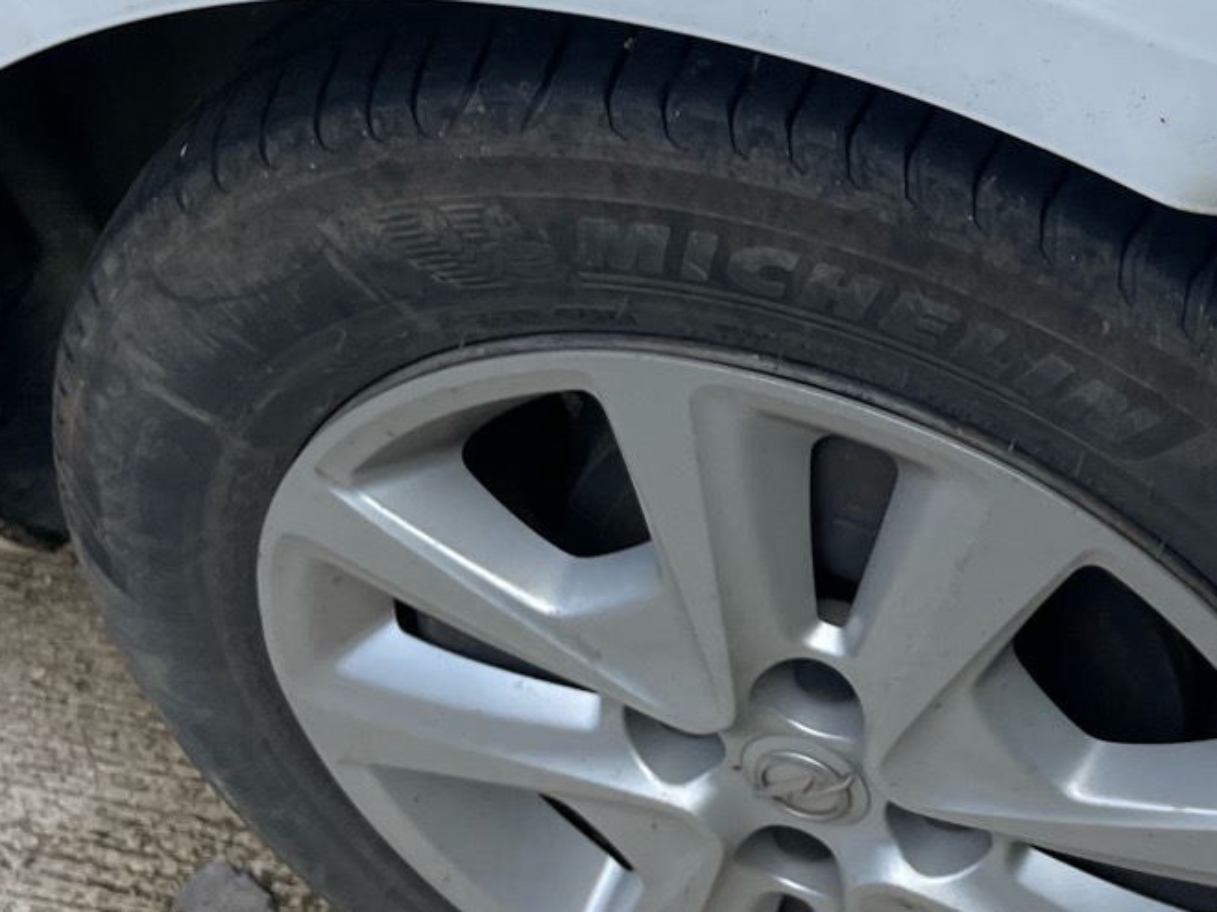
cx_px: 1311
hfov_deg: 25.6
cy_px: -137
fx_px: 2496
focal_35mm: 71
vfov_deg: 19.7
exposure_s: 1/2132
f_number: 1.6
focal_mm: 4.2
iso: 32
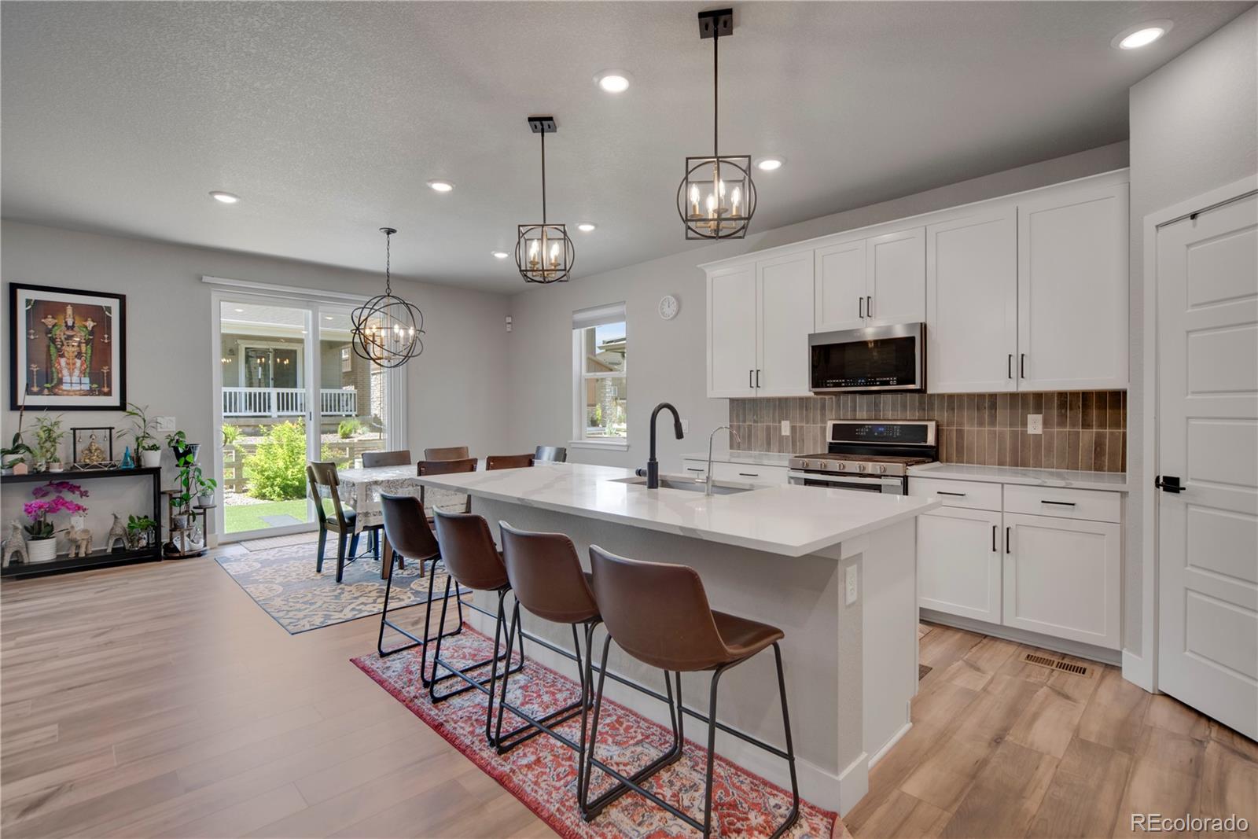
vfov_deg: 73.8
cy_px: 420
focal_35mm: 16
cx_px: 629
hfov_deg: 96.7
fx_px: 559
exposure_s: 1/60
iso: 400
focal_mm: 16
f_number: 8
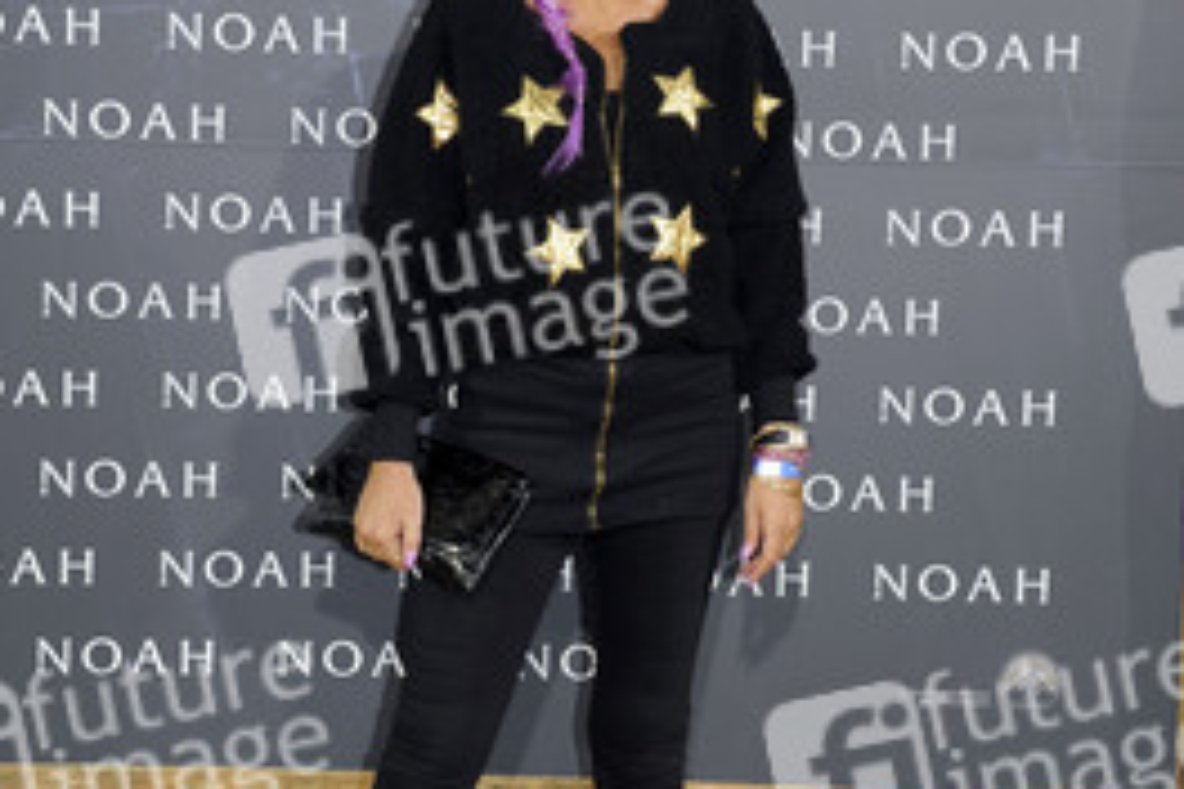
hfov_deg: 19.3
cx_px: 590
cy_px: 525
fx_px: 3486
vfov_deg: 12.9
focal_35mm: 106
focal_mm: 70
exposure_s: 1/125
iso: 800
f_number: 6.3
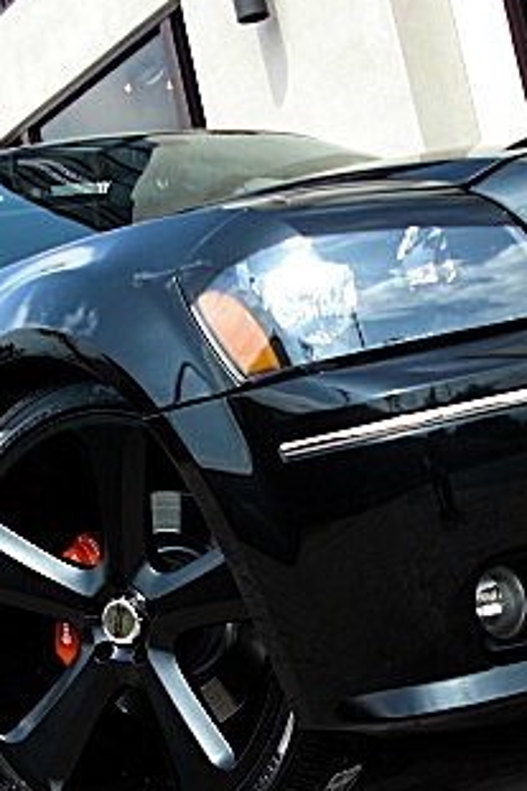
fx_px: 1693
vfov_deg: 26.1
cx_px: 367
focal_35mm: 77
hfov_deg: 17.6
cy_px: 552
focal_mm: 6.3
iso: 50
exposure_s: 1/400
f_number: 2.8
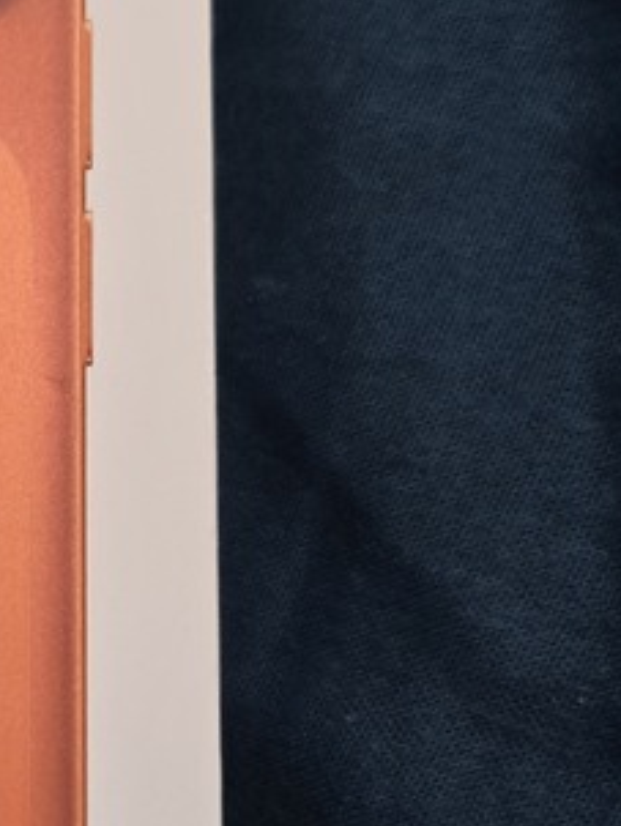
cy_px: 479
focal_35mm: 73
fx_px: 1744
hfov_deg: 19.1
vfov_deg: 26.6
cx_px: -112
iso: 320
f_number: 1.8
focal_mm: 5.4
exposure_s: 1/120
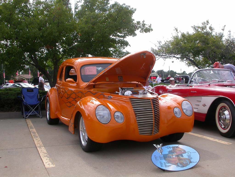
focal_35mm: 38
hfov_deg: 49.0
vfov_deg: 37.7
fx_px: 258
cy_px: 88
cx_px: 118
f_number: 6.7
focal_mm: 7.85
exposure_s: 1/267
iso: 100
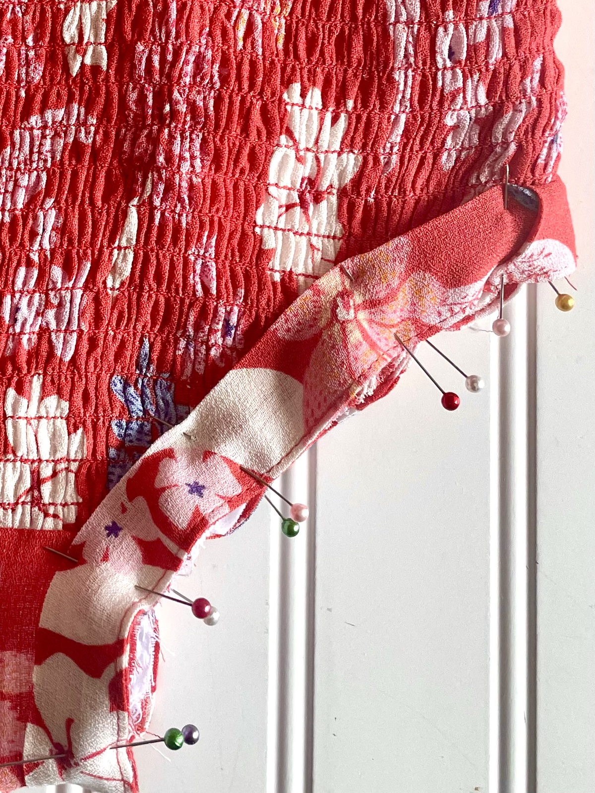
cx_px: 298
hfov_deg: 53.1
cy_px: 396
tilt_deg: -84.4
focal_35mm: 26
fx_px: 596
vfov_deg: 67.3
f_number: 1.6
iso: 80
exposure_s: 1/120
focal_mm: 4.2
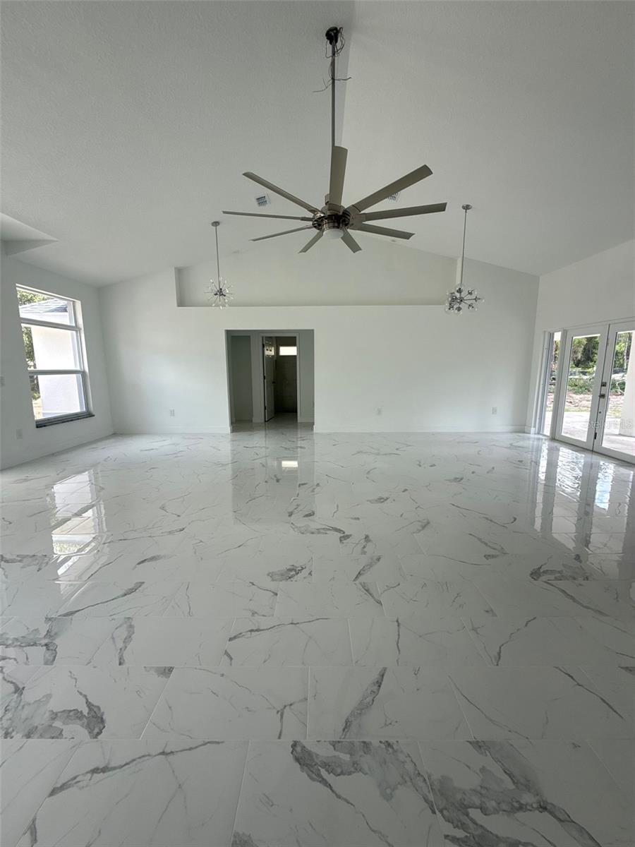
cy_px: 424
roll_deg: -0.5
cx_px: 318
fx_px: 342
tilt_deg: -9.3
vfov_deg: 102.1
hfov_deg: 85.7
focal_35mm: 14
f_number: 2.2
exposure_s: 1/99
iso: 50
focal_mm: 2.22
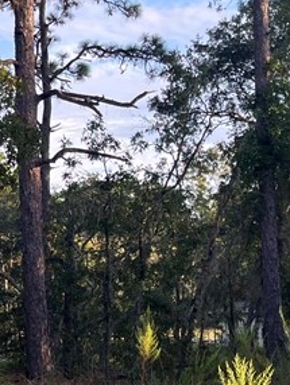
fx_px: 1037
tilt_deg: +5.1
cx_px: -129
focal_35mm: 93
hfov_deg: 14.9
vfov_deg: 21.1
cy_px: 211
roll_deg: +1.9
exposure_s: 1/400
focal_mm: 5.1
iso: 50
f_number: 1.6
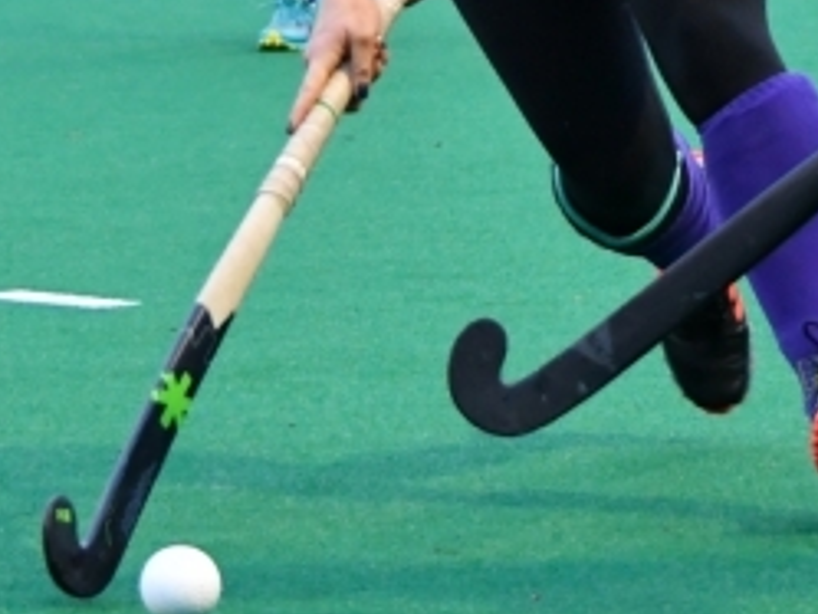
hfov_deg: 5.5
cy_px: -186
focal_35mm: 358
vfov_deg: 4.1
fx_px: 8464
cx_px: 834
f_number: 4.5
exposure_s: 1/800
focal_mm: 58
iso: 3200
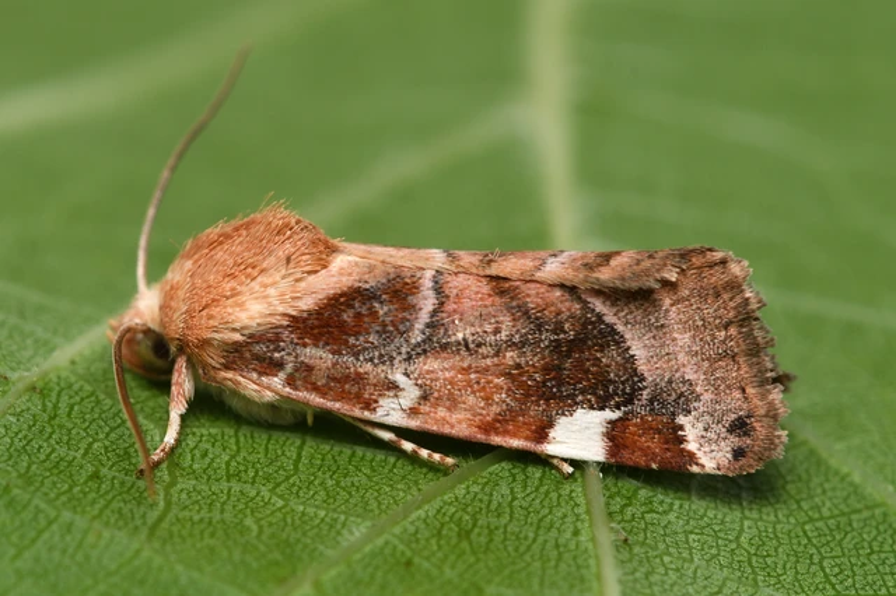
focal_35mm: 225
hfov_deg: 9.2
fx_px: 5597
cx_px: 448
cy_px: 298
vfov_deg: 6.1
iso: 100
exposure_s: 1/250
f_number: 8
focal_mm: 150
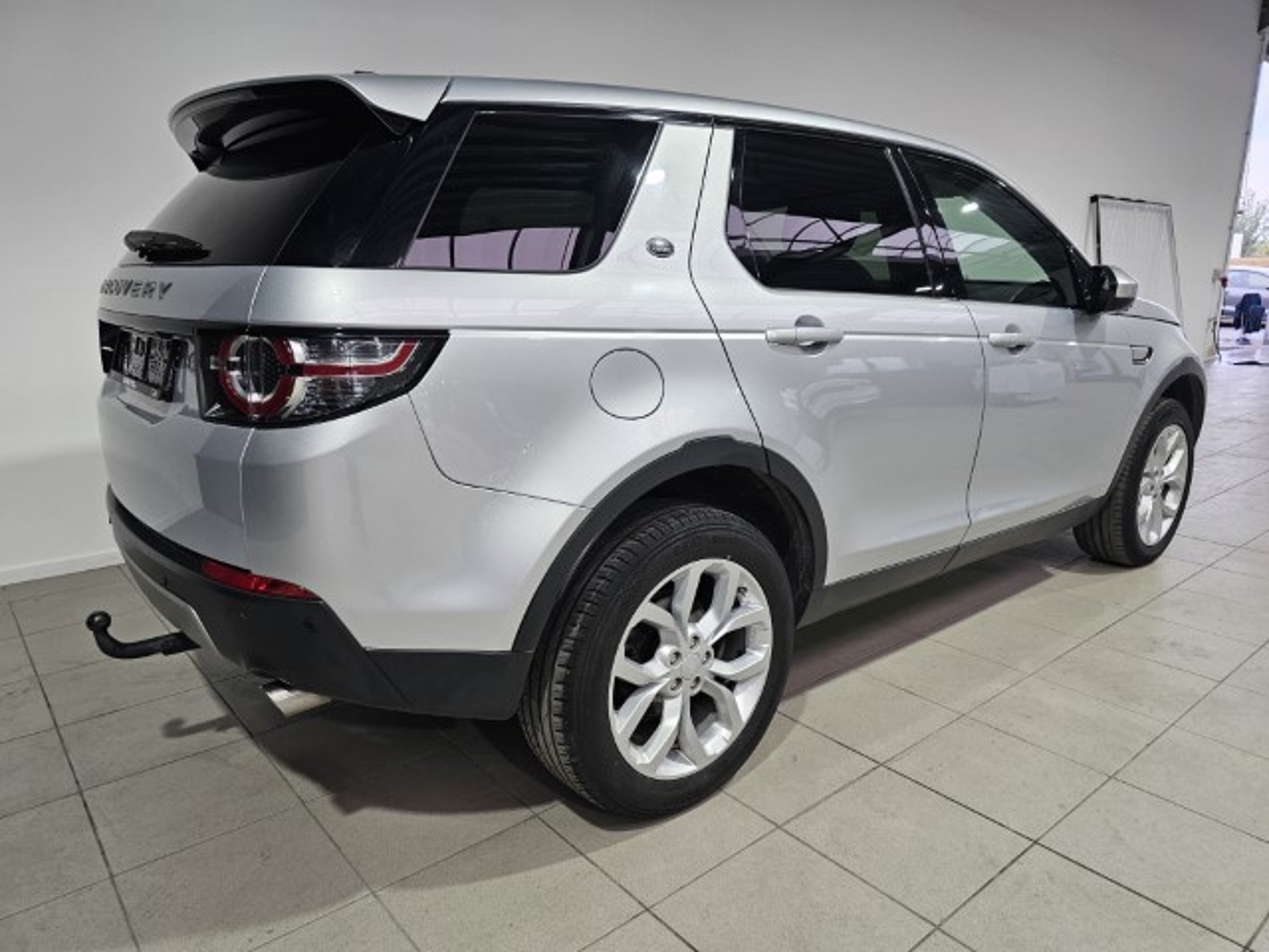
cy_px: 476
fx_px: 843
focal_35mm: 23
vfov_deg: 58.9
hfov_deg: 73.9
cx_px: 634
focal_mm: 6.3
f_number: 1.7
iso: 200
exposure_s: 1/359
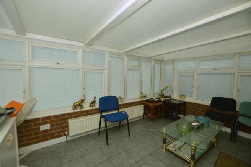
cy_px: 84
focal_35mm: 15
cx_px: 126
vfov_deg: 77.2
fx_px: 104
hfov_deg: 100.4
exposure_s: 1/60
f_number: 3.5
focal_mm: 10
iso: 100
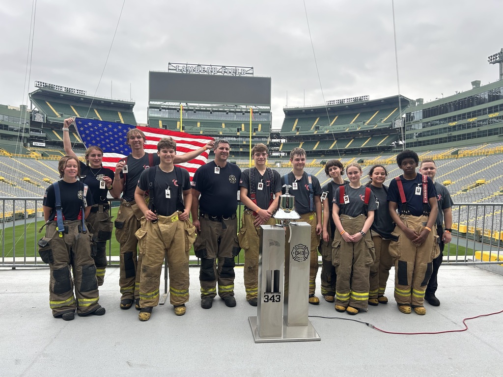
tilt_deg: -0.9
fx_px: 378
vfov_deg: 53.1
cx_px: 252
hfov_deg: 67.3
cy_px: 188
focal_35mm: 26
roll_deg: -0.3
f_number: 1.5
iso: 40
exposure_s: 1/291
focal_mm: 5.7
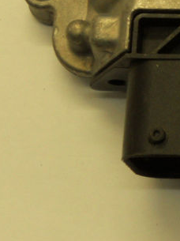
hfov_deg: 9.3
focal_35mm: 151
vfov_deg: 12.8
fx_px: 1049
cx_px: 336
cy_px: -49
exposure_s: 1/30
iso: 125
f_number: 4.3
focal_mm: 8.2
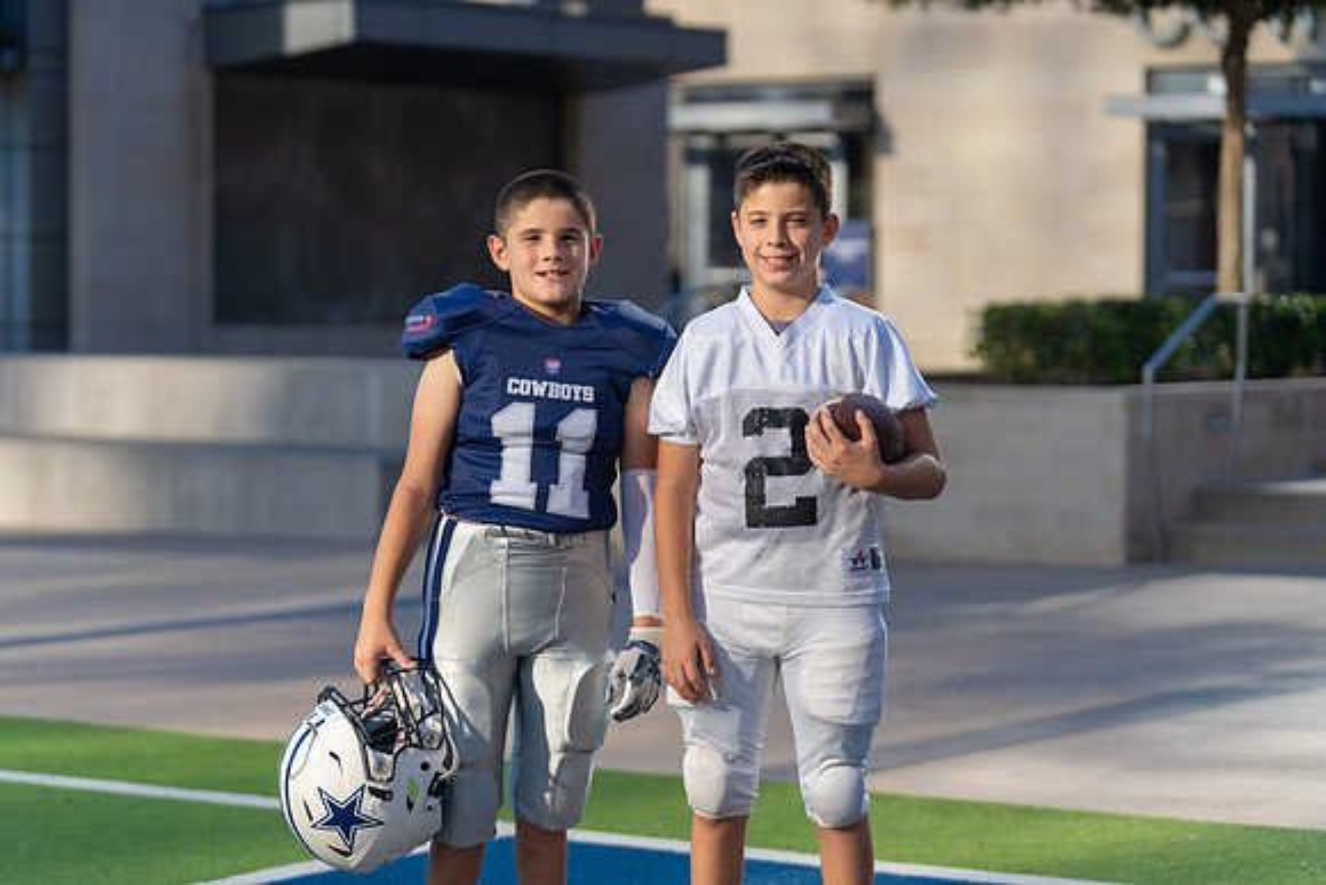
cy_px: 442
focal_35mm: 99
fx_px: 3647
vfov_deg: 13.8
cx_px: 663
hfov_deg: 20.6
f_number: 3.2
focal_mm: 99
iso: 100
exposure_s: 1/640
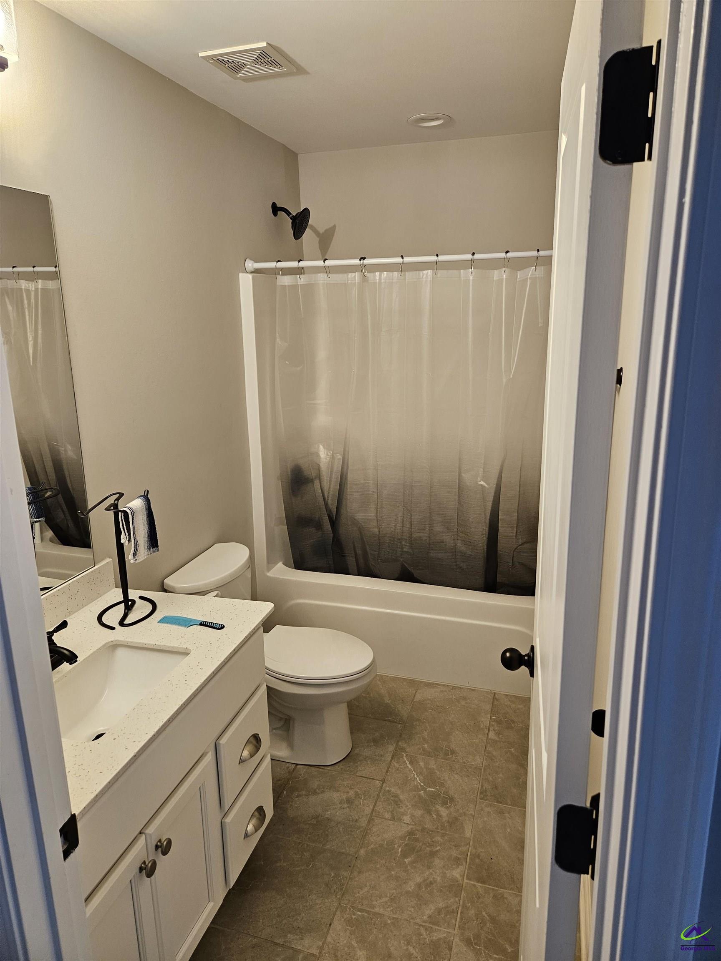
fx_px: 639
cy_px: 480
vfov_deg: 73.9
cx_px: 360
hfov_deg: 58.9
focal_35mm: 23
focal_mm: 5.4
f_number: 1.8
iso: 320
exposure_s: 1/120
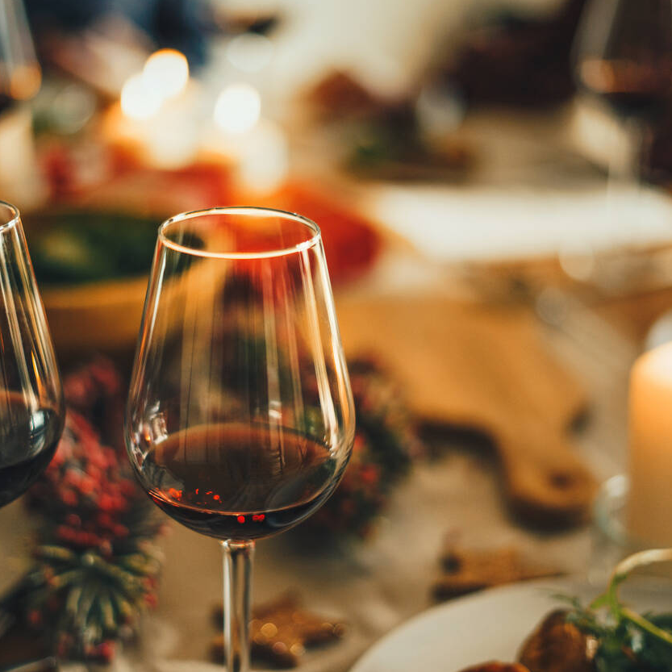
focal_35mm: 64
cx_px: 298
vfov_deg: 26.9
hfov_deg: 26.9
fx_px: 1406
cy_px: 335
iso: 1000
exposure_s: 1/400
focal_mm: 50
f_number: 1.8
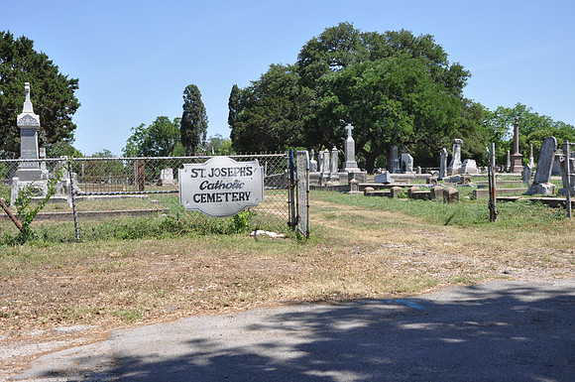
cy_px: 191
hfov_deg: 41.2
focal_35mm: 48
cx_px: 288
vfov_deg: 28.0
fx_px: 766
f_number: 8
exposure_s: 1/250
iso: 200
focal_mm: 32
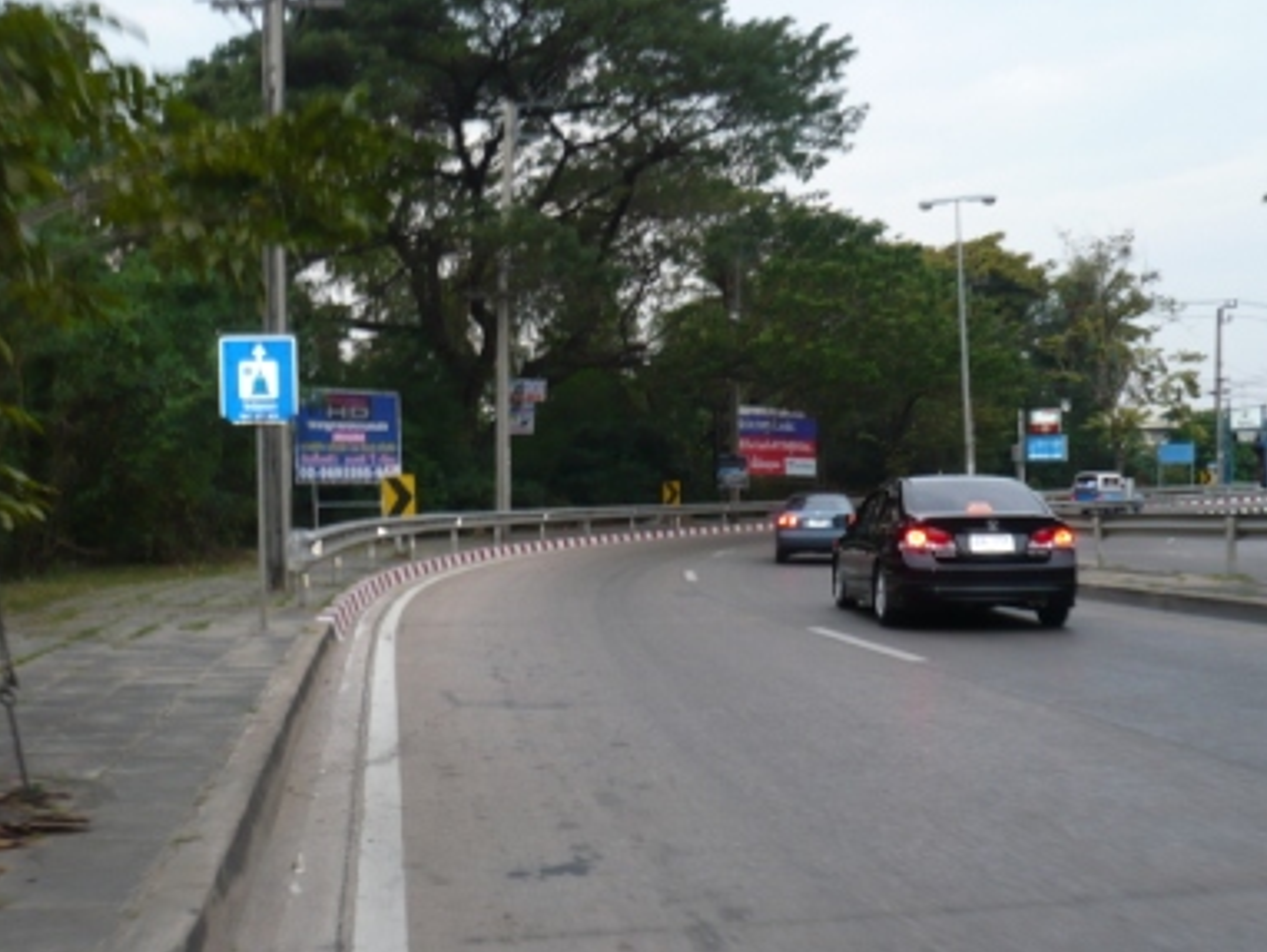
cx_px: 634
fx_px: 1502
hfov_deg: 45.7
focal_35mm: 41
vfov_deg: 35.2
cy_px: 468
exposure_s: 1/50
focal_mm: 5.8
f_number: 2.8
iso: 100
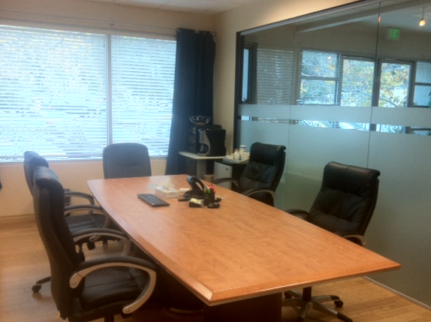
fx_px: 485
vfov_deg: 36.7
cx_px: 230
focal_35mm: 39
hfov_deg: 47.9
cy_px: 171
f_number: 2.8
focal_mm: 3.85
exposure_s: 1/30
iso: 80
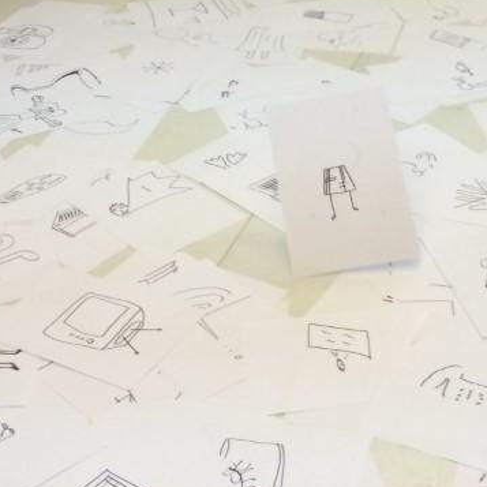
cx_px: 271
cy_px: 35
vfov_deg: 22.1
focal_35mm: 76
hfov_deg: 22.8
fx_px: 1210
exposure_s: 1/40
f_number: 2.2
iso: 50
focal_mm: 4.12
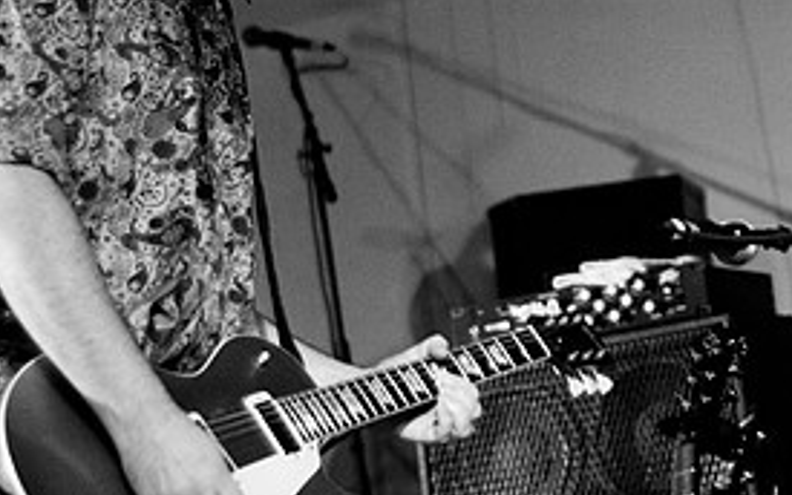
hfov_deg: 13.0
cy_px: 59
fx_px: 3476
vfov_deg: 8.1
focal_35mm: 161
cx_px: 605
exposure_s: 1/60
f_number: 2
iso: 1000
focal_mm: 50
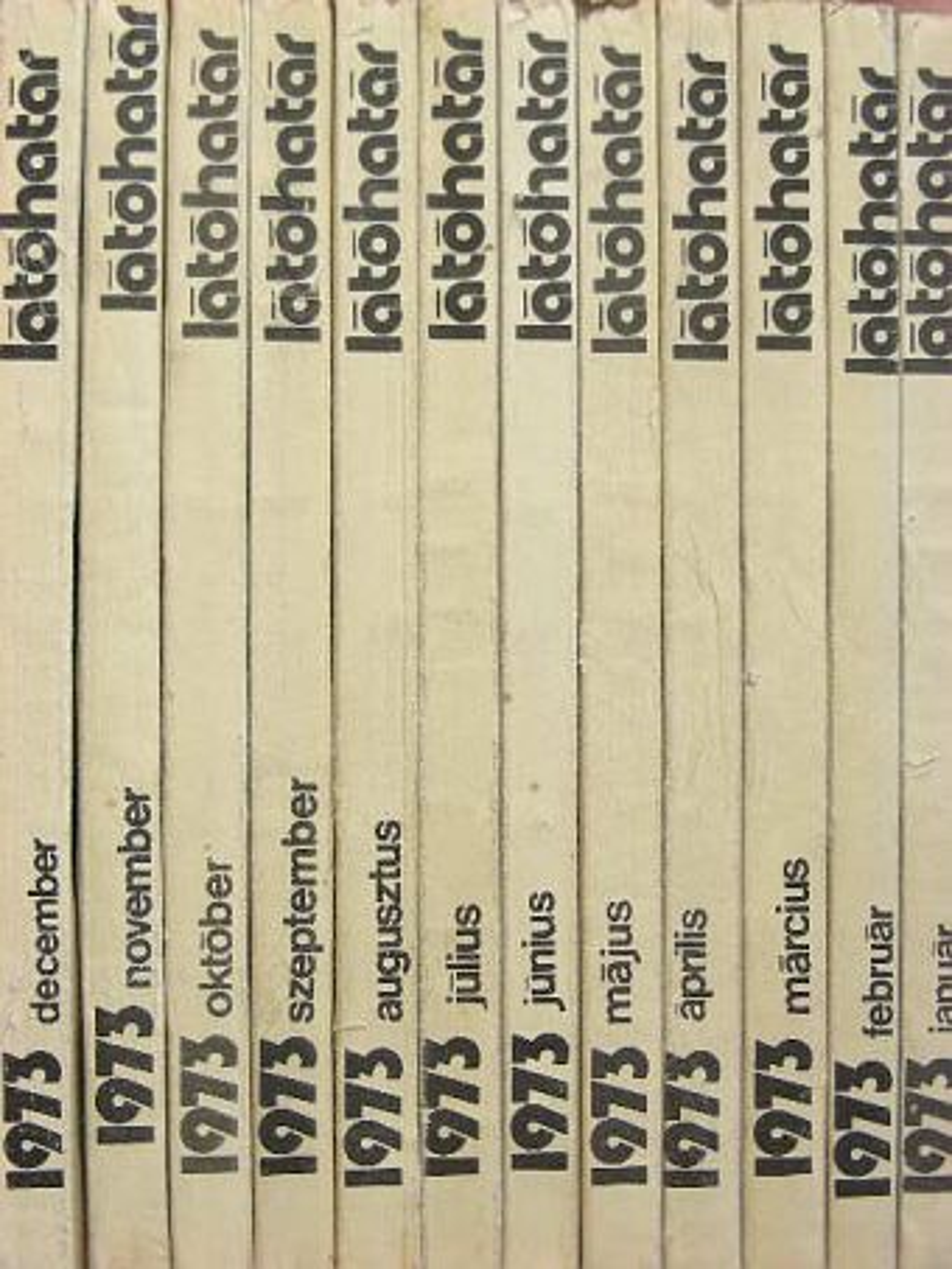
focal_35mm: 70
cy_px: 634
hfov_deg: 21.0
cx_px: 476
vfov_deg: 27.8
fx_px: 2566
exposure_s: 1/30.4
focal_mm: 11.7
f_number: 3.5
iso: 100
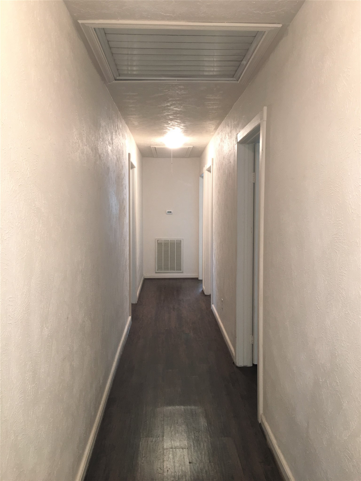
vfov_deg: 61.7
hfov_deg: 48.2
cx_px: 180
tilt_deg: -4.6
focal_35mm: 29
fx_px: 403
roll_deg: -0.3
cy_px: 240
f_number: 2.2
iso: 64
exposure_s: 1/17
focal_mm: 4.15
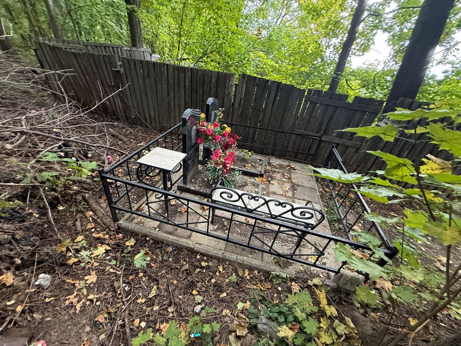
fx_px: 186
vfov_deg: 85.7
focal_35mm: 14
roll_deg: -1.9
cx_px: 230
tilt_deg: -31.7
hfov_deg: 102.1
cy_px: 173
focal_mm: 2.22
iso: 320
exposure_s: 1/97
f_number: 2.2
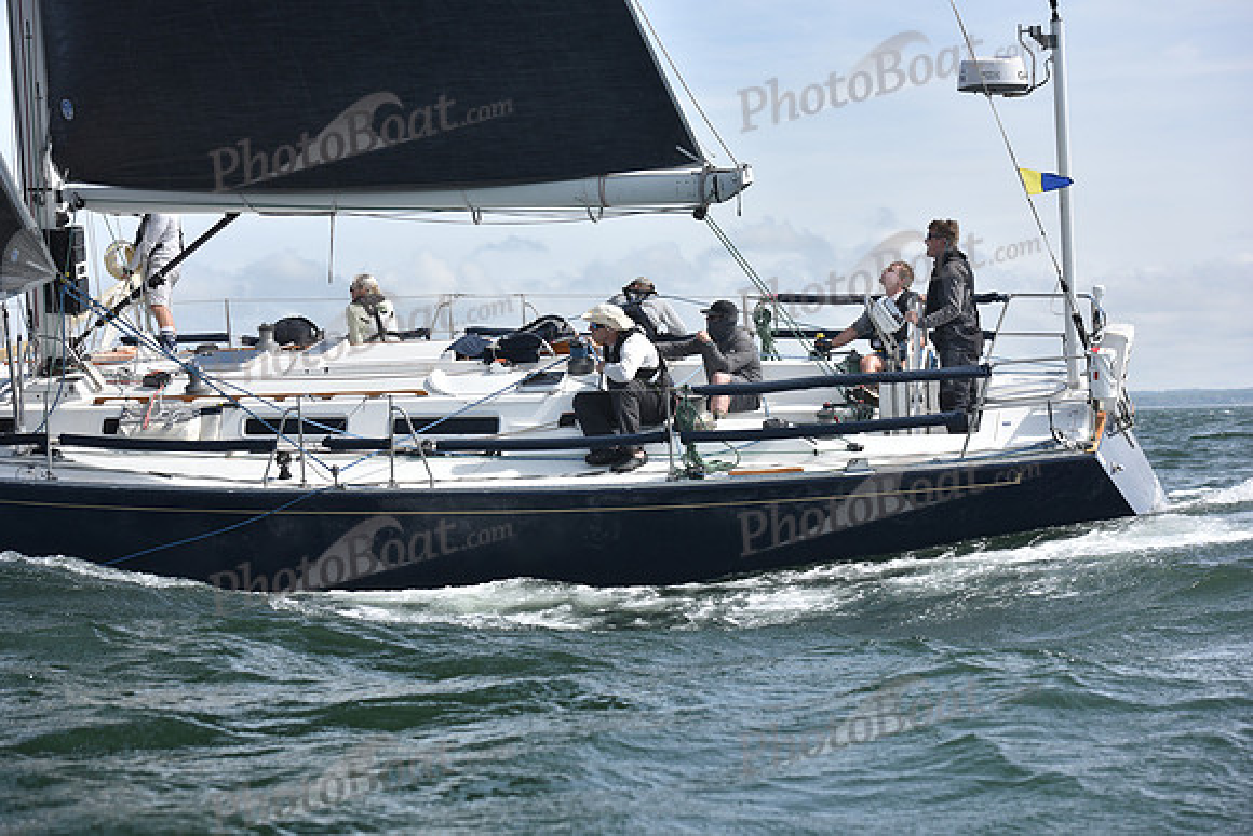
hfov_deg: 28.8
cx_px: 626
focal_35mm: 70
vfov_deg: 19.5
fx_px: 2437
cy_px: 418
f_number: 5.6
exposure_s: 1/1250
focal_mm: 70
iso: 200
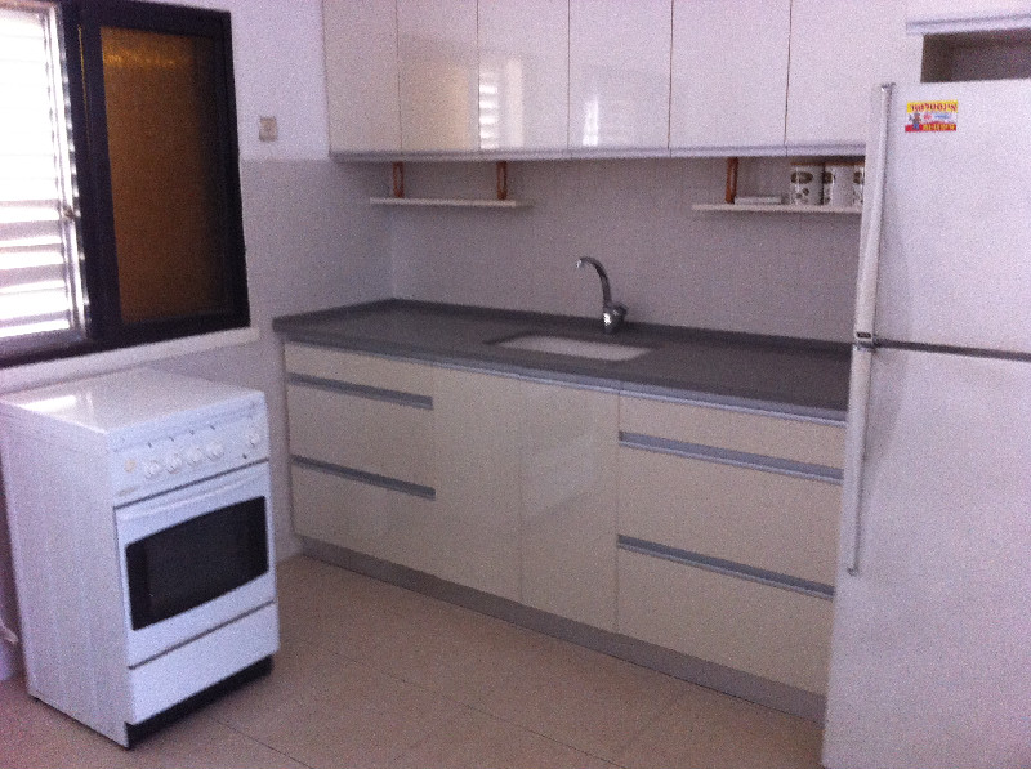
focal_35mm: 35
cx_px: 516
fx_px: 1041
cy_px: 384
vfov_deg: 40.6
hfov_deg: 52.7
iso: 200
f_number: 2.8
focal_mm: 3.85
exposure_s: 1/17
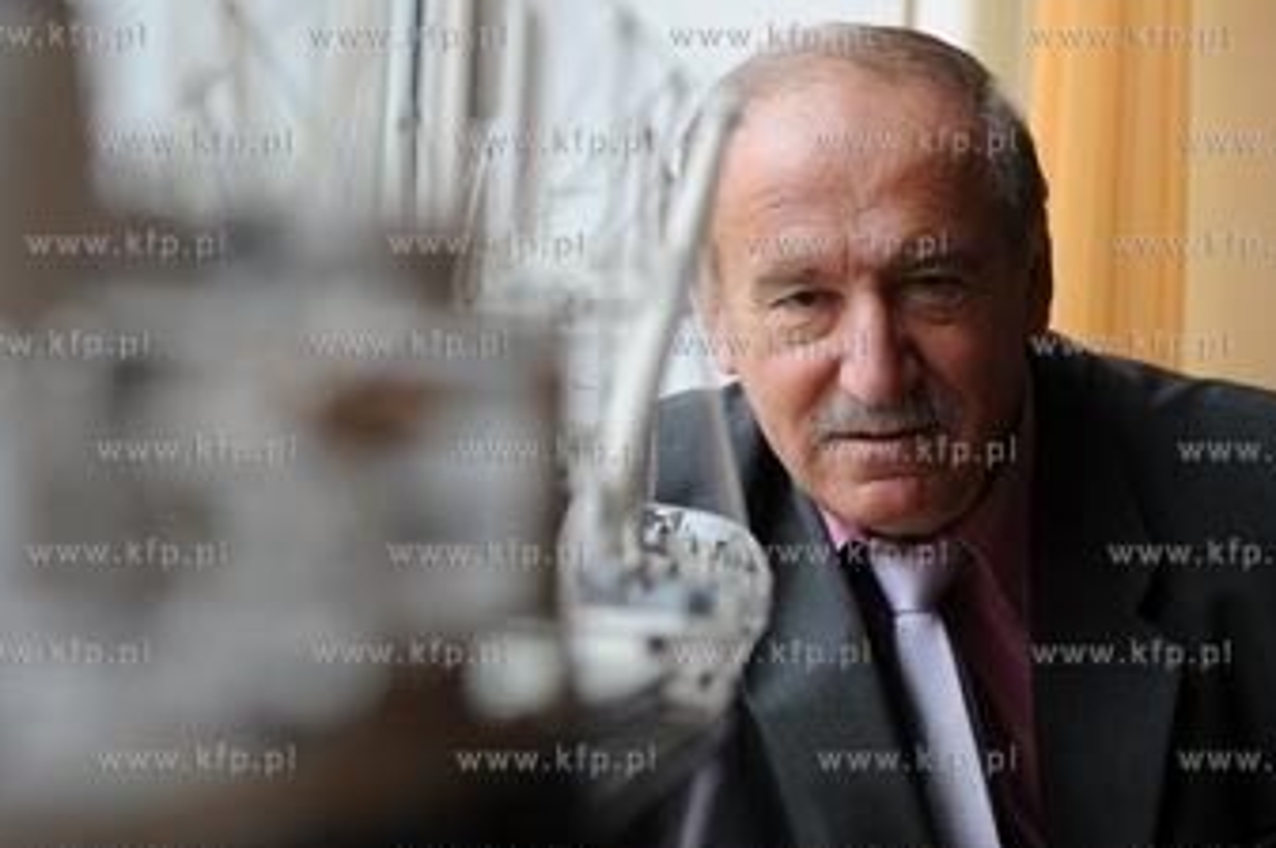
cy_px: 500
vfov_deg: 13.5
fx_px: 3576
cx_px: 689
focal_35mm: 101
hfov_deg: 20.2
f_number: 4
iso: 400
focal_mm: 85
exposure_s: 1/800
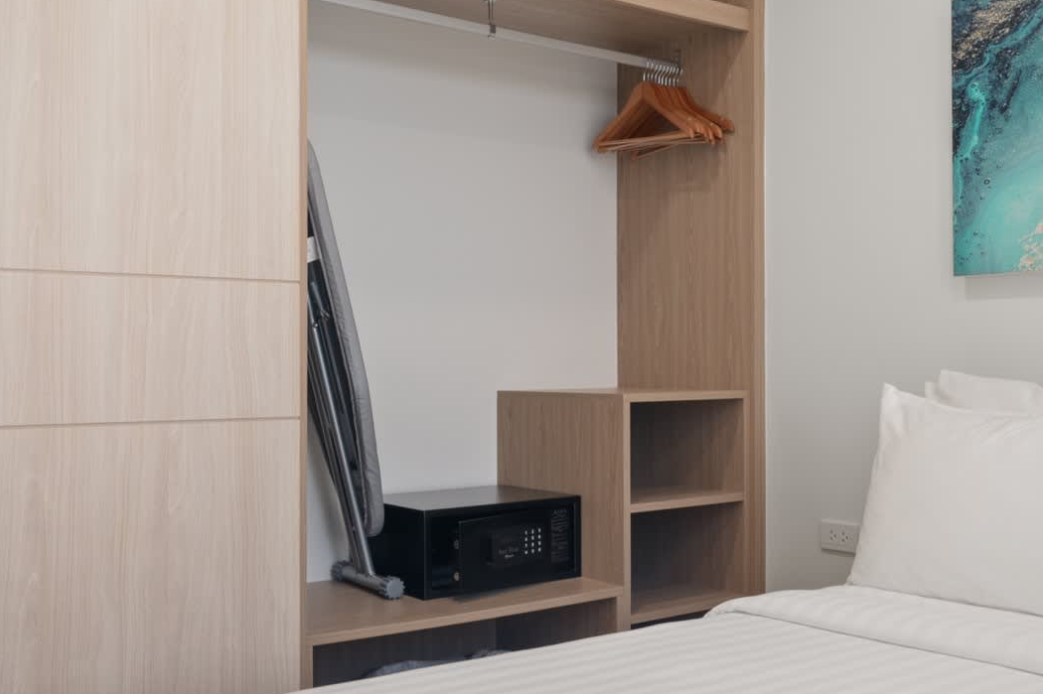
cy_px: 346
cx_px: 718
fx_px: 1129
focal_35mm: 39
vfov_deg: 34.2
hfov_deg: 48.5
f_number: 7.1
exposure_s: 1/4
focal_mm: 16
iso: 400
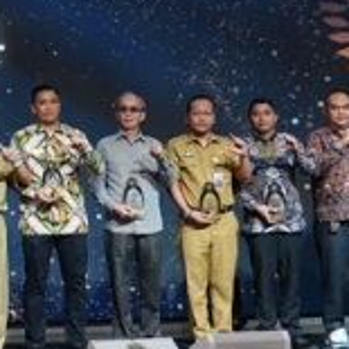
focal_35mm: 126
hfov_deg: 12.2
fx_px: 1437
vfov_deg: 13.7
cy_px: 18
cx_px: -354
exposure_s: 1/100
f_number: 4
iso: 800
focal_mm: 24
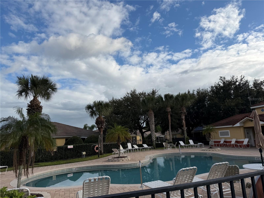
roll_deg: +3.6
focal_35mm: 24
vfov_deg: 56.8
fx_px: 183
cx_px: 132
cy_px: 99
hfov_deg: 71.6
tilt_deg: +9.9
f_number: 1.78
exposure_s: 1/6173
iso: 80
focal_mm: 6.76
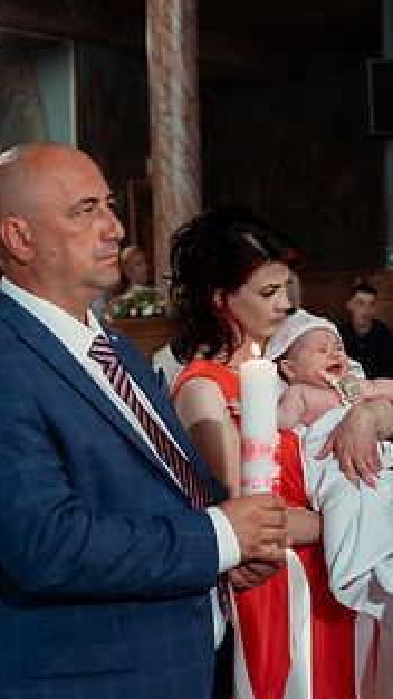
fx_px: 1260
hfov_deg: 17.5
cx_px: 328
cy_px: 376
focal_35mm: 68
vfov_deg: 31.0
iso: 1600
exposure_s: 1/160
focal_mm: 35
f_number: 2.8
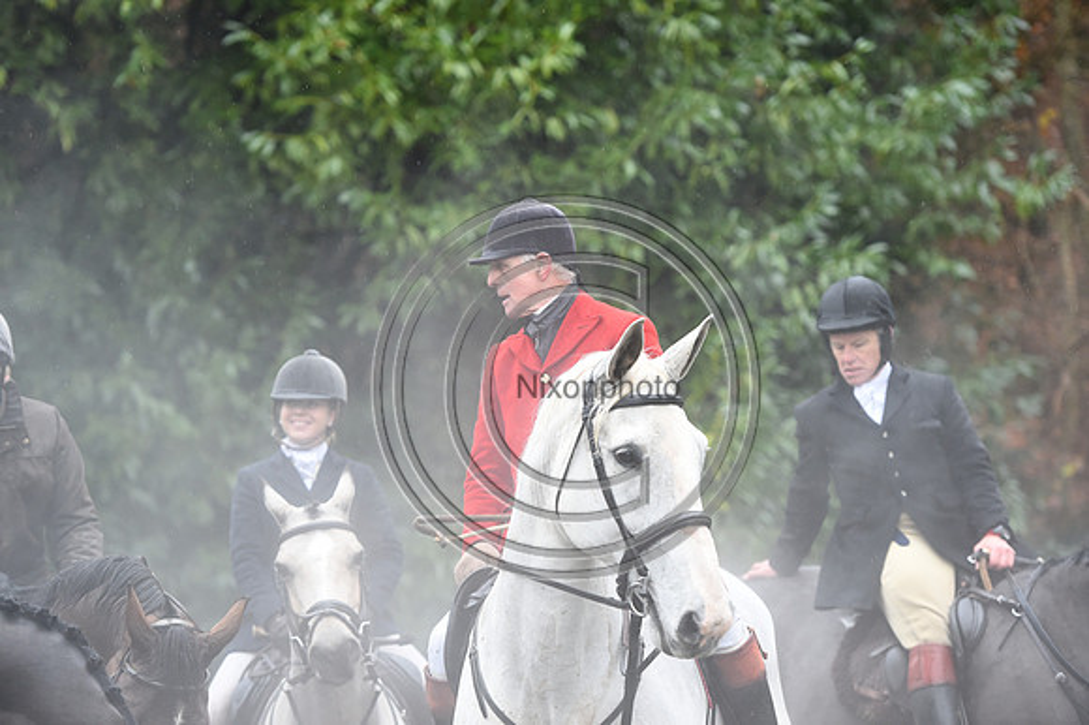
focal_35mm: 130
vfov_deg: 10.5
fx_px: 3930
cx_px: 544
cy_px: 362
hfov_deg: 15.8
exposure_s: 1/800
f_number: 3.5
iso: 2200
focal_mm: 130
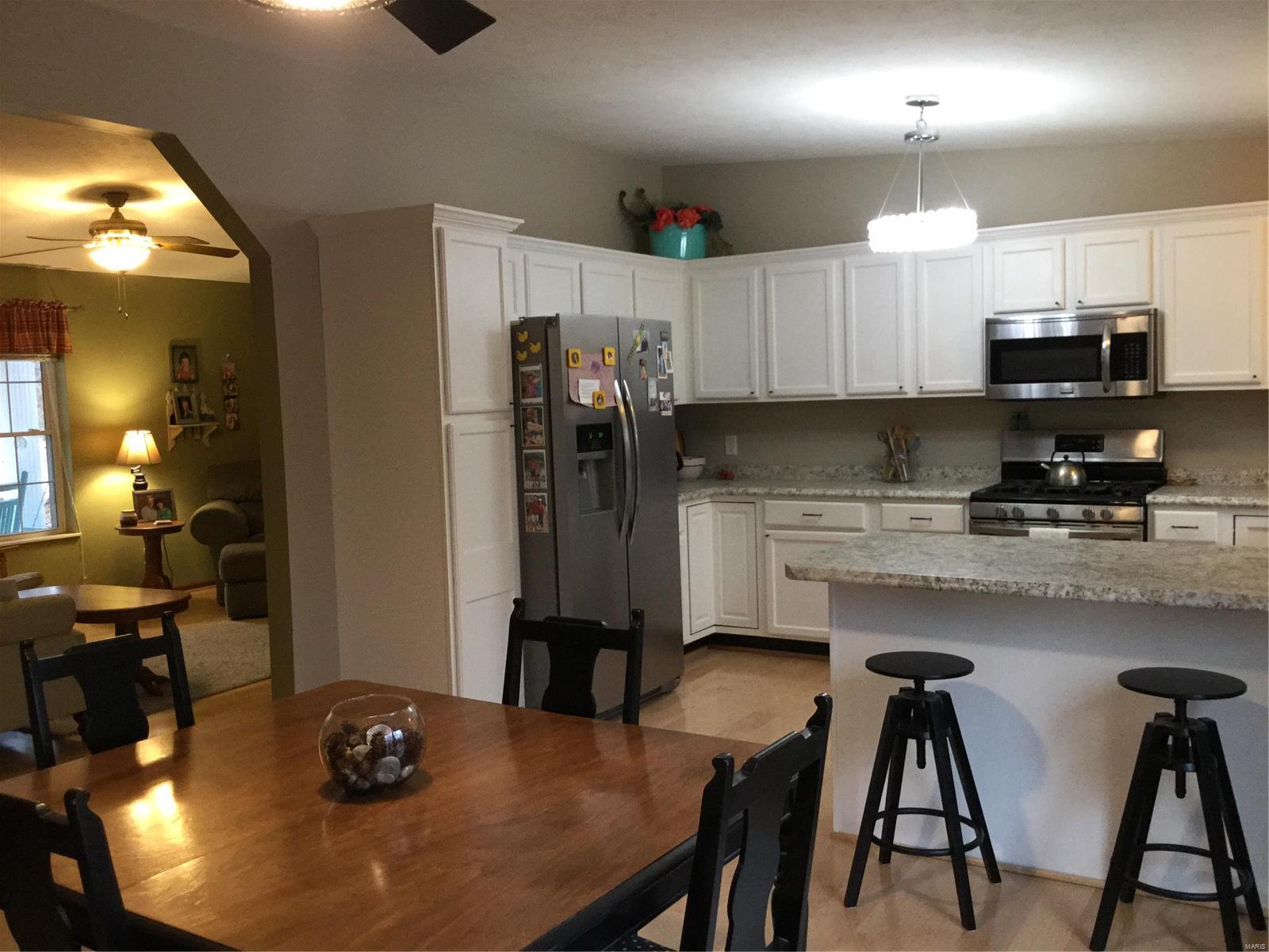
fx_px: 1136
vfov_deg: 45.4
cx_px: 634
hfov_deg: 58.4
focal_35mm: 31
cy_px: 476
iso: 200
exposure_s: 1/33
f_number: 2.4
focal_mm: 3.3
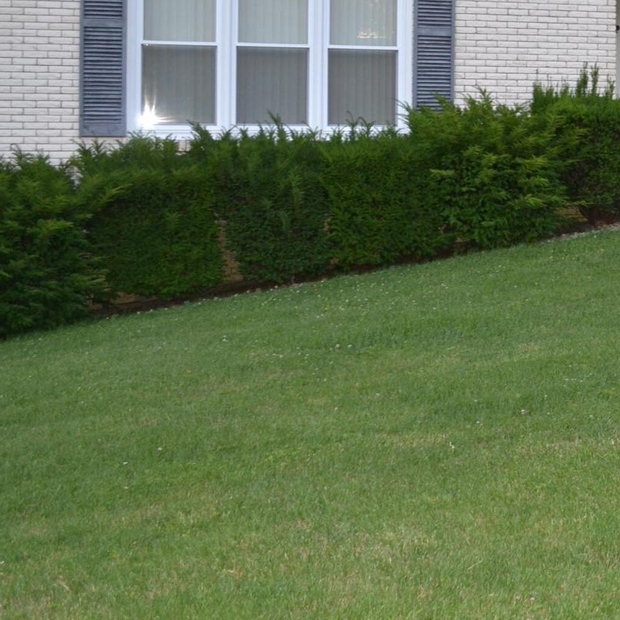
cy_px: 133
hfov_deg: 22.8
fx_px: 1378
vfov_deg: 25.0
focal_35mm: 68
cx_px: 785
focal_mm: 18
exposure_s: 1/60
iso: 400
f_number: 4
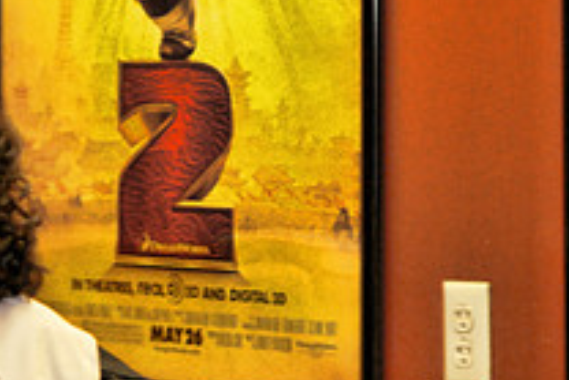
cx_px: -202
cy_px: 179
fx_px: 4957
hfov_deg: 6.5
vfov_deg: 4.4
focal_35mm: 313
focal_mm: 75
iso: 800
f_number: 2.8
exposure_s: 1/125
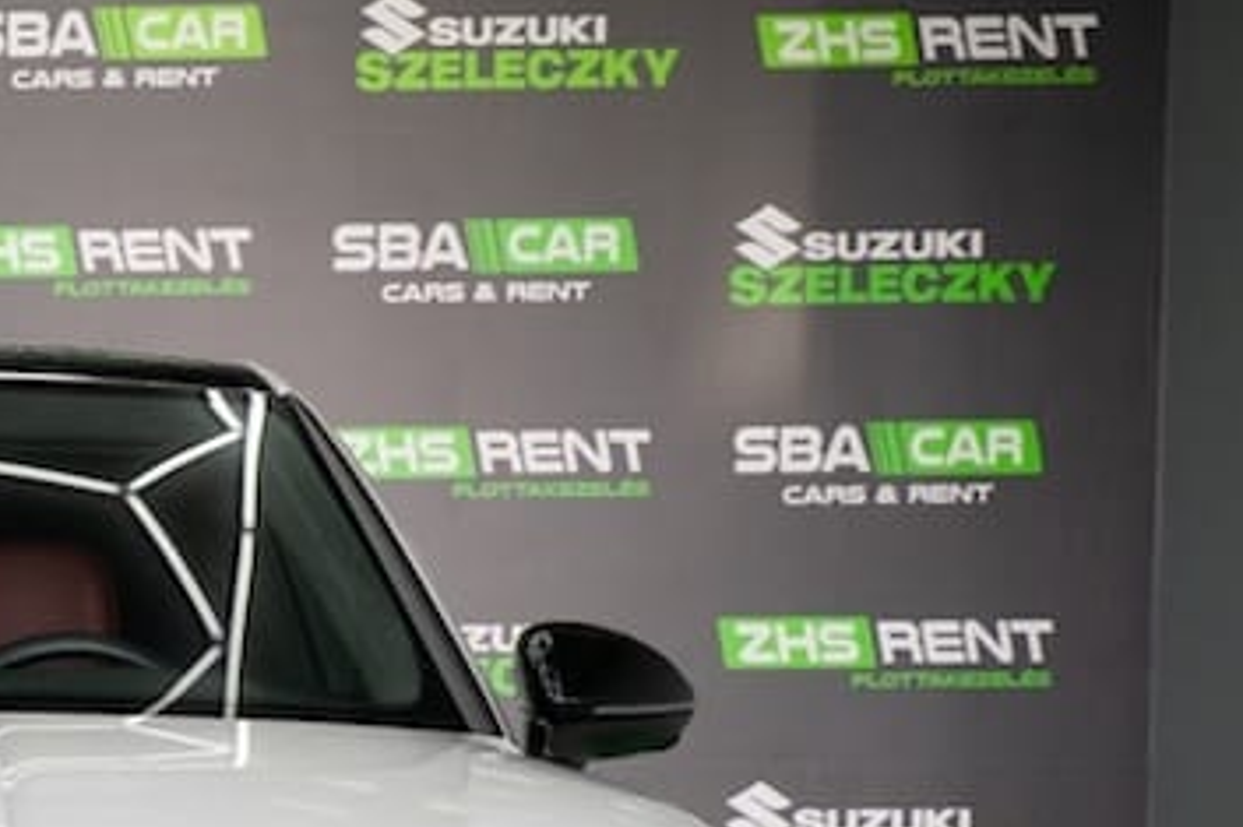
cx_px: -306
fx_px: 4107
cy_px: 1054
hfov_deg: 16.4
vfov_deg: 11.2
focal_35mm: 119
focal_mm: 42
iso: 1600
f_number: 5.6
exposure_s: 1/200
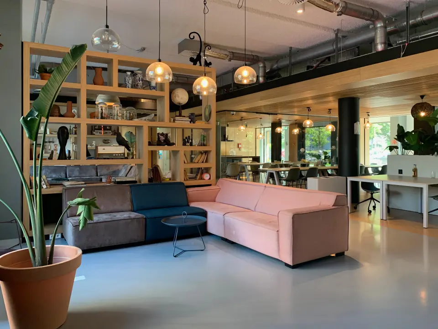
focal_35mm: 26
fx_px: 329
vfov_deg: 53.1
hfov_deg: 67.3
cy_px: 164
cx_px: 219
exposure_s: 1/60
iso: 160
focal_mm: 4.25
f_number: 1.8
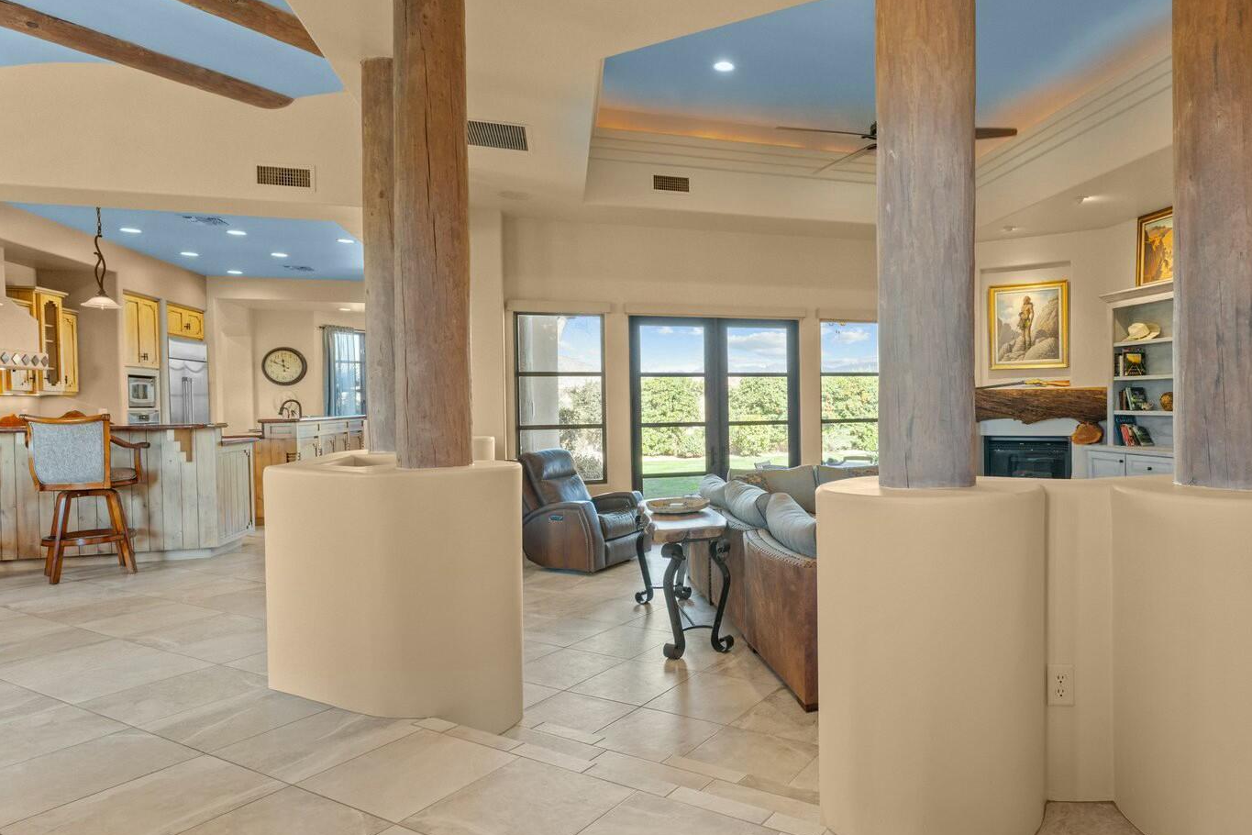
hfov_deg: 78.9
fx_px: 730
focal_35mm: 21
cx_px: 820
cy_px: 416
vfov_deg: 59.5
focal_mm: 14
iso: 400
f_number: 8
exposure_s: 1/3
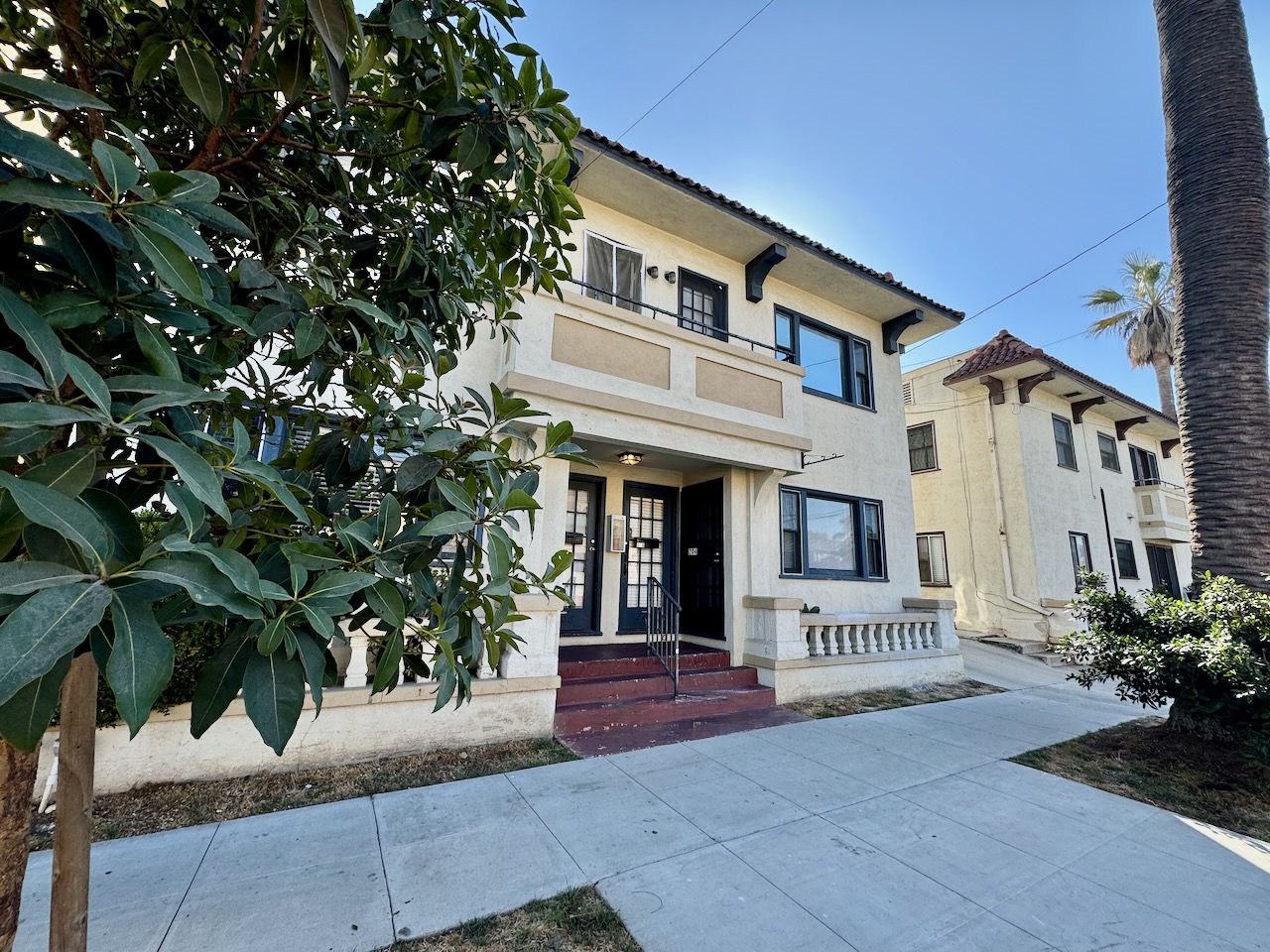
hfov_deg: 102.1
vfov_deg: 85.7
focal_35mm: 14
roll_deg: -1.2
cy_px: 476
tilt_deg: +11.1
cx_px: 635
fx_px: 514
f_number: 2.2
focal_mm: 2.22
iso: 40
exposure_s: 1/467
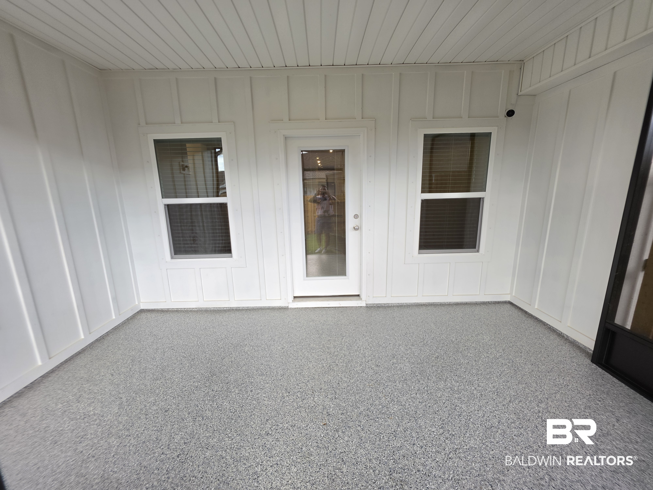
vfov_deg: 89.9
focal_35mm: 13
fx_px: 245
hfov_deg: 106.2
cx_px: 326
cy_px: 245
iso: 25
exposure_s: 1/120
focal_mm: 2.2
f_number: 1.9
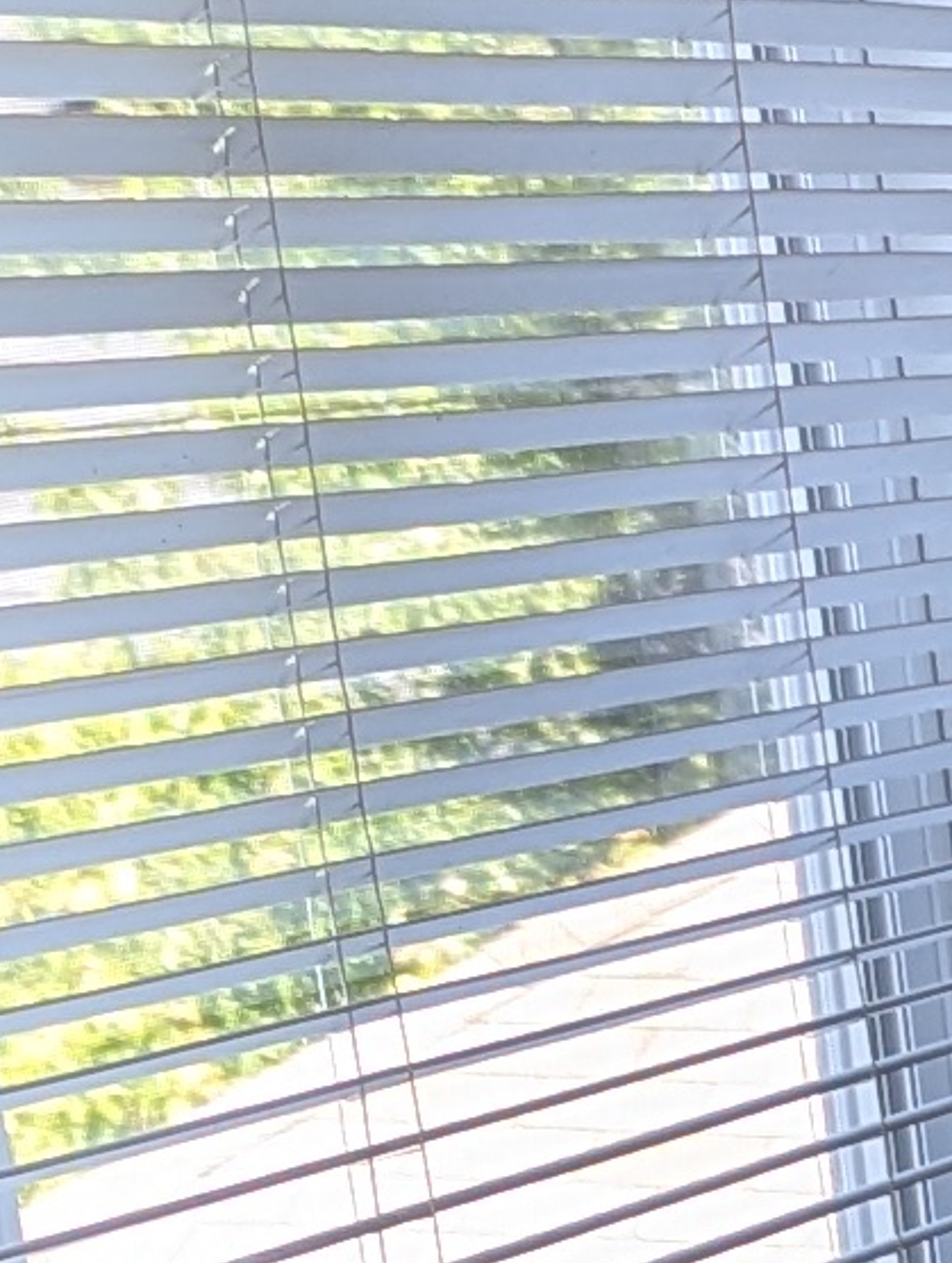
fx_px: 6434
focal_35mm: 176
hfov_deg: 7.2
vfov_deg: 10.6
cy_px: 2222
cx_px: 3172
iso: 42
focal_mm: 6.81
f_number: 1.85
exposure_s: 1/90.6
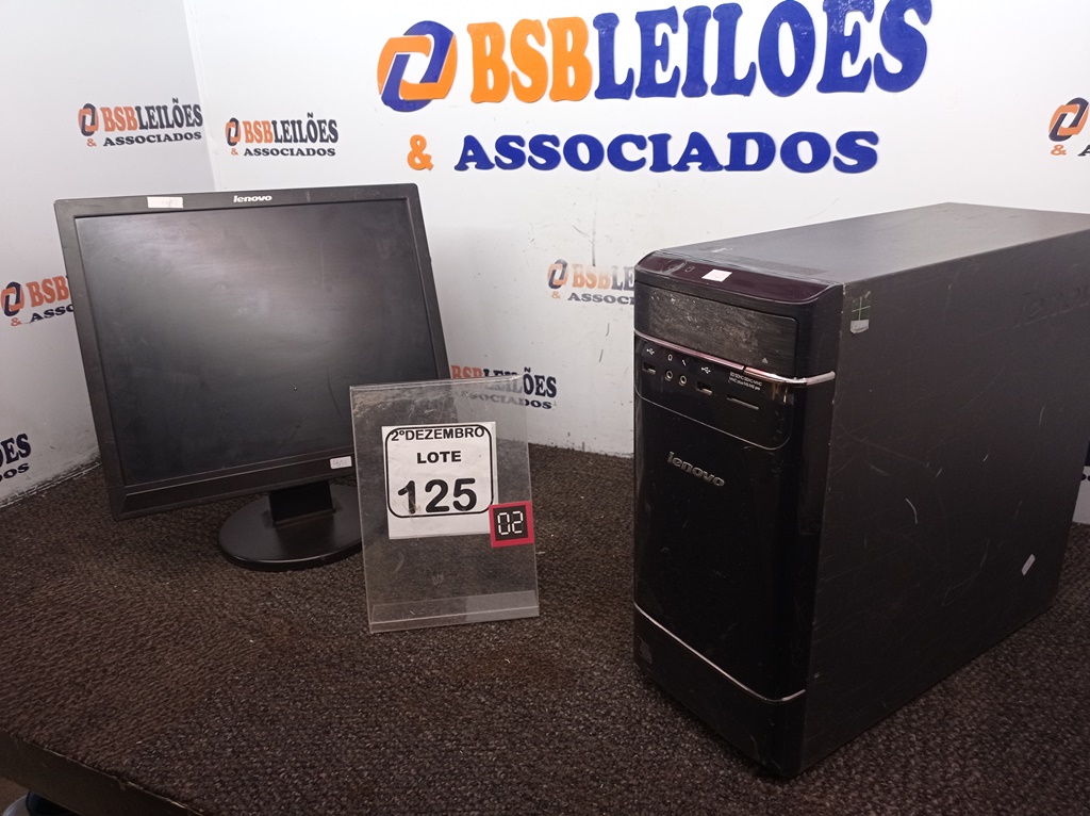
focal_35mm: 28
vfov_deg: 49.7
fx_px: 881
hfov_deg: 63.5
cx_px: 545
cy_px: 408
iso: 197
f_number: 1.79
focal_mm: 4.7
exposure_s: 1/60
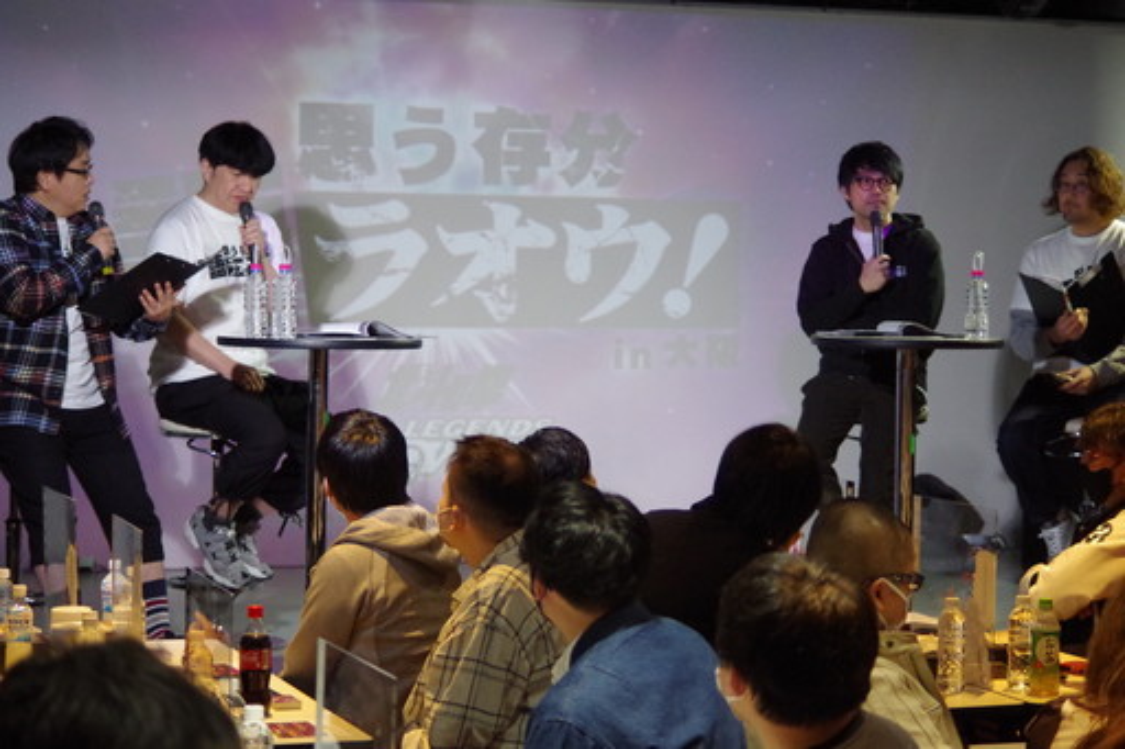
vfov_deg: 16.6
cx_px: 562
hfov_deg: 24.8
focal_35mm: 82
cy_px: 374
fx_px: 2562
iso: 3200
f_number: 4
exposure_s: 1/125
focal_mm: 55
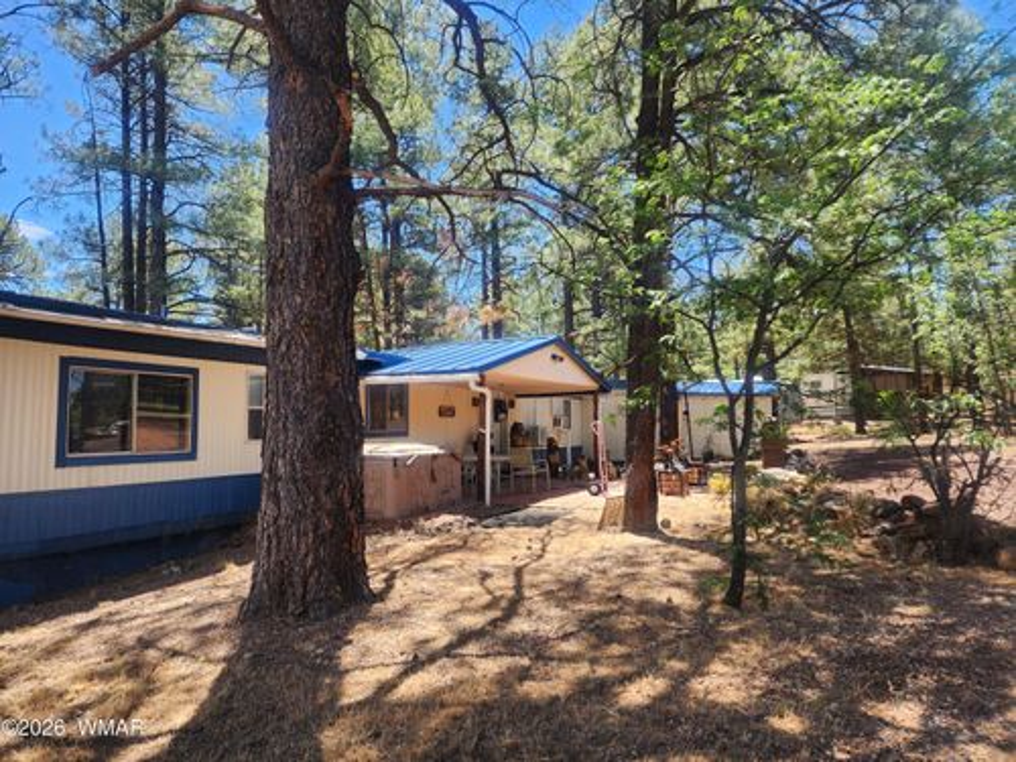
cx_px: 508
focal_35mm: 23
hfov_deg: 73.9
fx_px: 675
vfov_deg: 58.9
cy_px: 381
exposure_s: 1/240
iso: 12
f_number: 1.8
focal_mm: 6.4
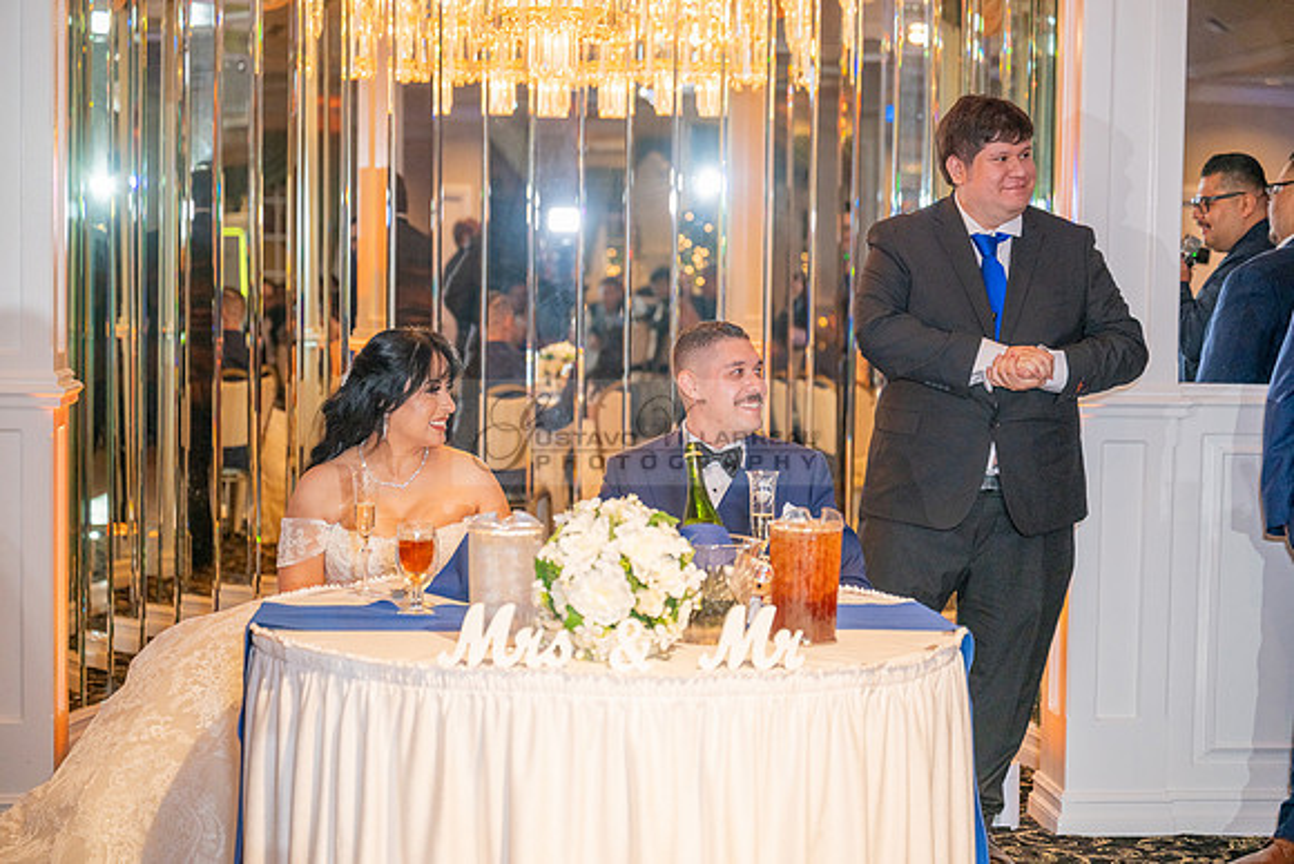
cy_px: 432
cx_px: 647
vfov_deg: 19.5
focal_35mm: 70
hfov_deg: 28.8
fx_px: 2517
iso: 640
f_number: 2.8
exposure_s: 1/160
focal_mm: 70
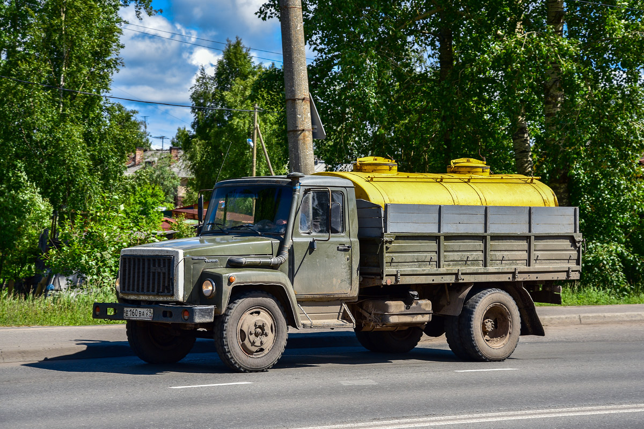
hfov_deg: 23.9
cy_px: 214
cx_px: 322
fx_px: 1520
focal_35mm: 85
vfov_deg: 16.1
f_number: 5.6
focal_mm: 85
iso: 200
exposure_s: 1/800
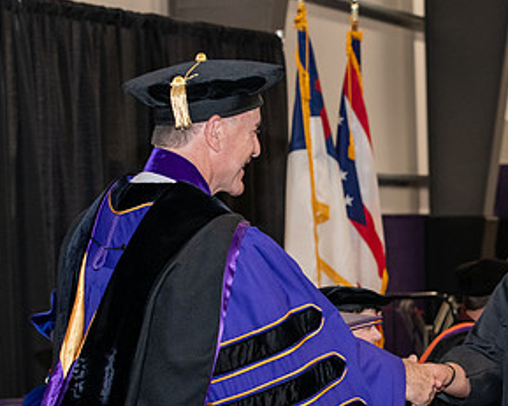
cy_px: 265
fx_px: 1984
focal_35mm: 132
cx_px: 459
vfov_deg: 11.7
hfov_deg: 14.4
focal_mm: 70
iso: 2500
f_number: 5.6
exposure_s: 1/200
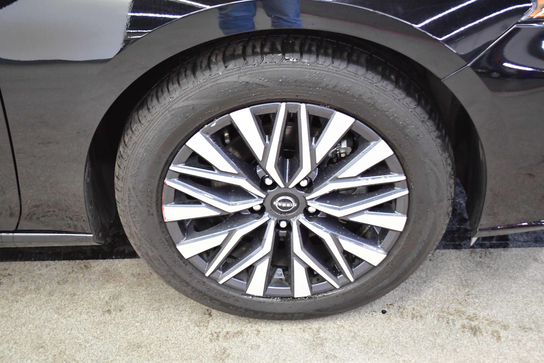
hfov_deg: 41.1
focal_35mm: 48
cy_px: 182
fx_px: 725
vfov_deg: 28.1
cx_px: 272
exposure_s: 1/100
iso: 6400
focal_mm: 32
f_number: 4.8
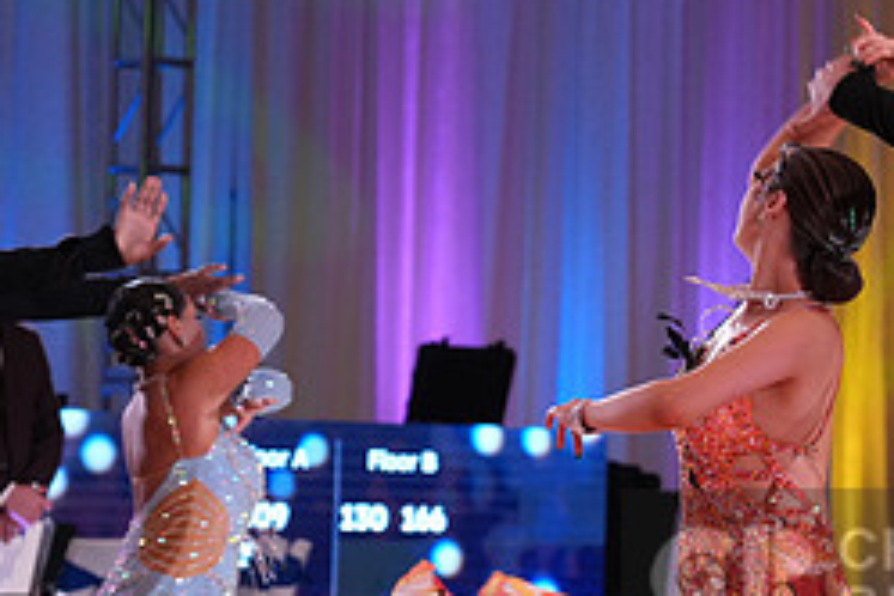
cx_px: 1012
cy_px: 583
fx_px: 4519
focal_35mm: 182
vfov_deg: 7.5
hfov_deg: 11.1
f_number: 4
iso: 2000
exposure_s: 1/400
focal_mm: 78
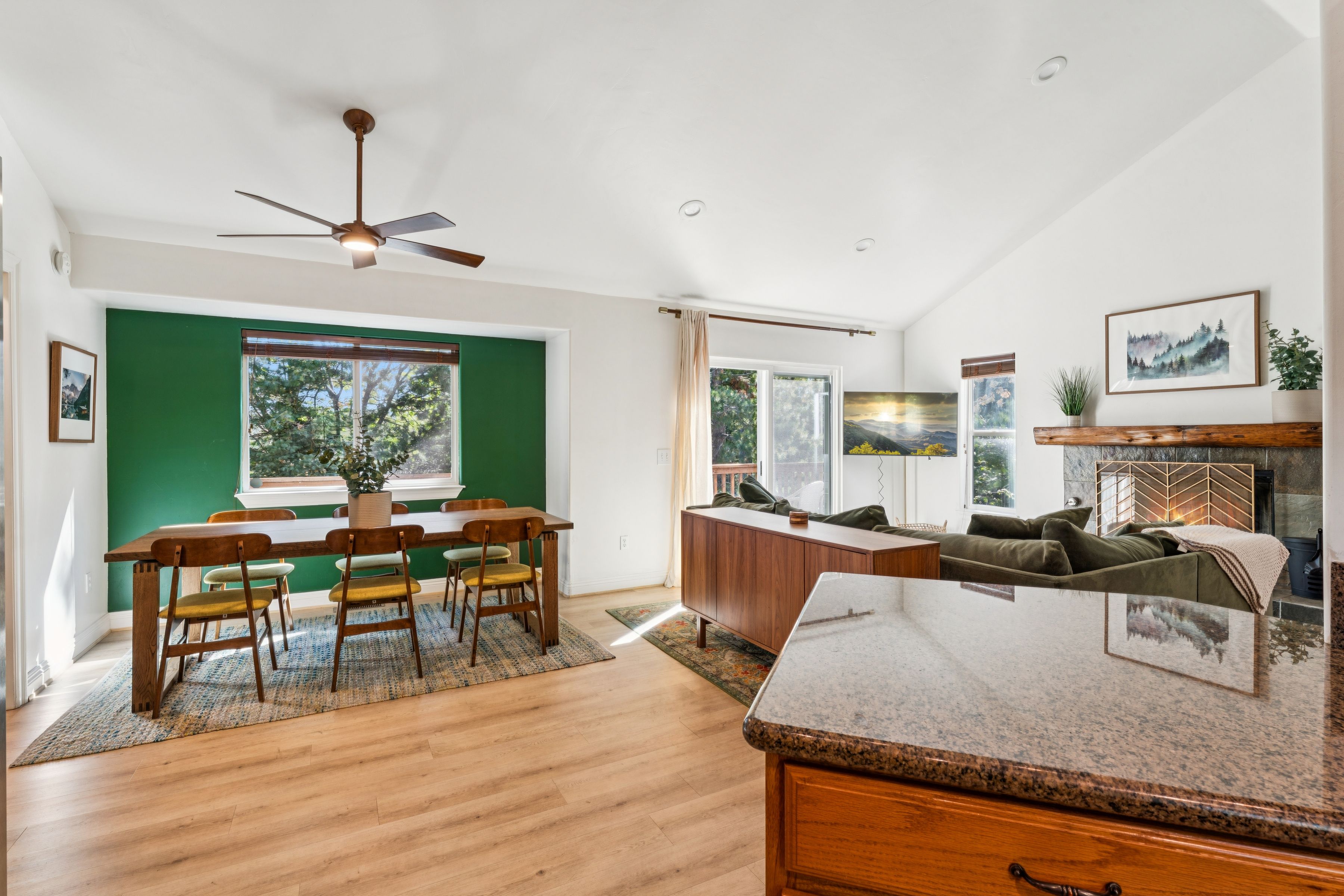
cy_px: 448
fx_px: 616
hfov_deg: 95.0
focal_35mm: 16
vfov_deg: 72.1
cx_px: 672
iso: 100
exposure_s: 1/3.33
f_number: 13
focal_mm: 16.5
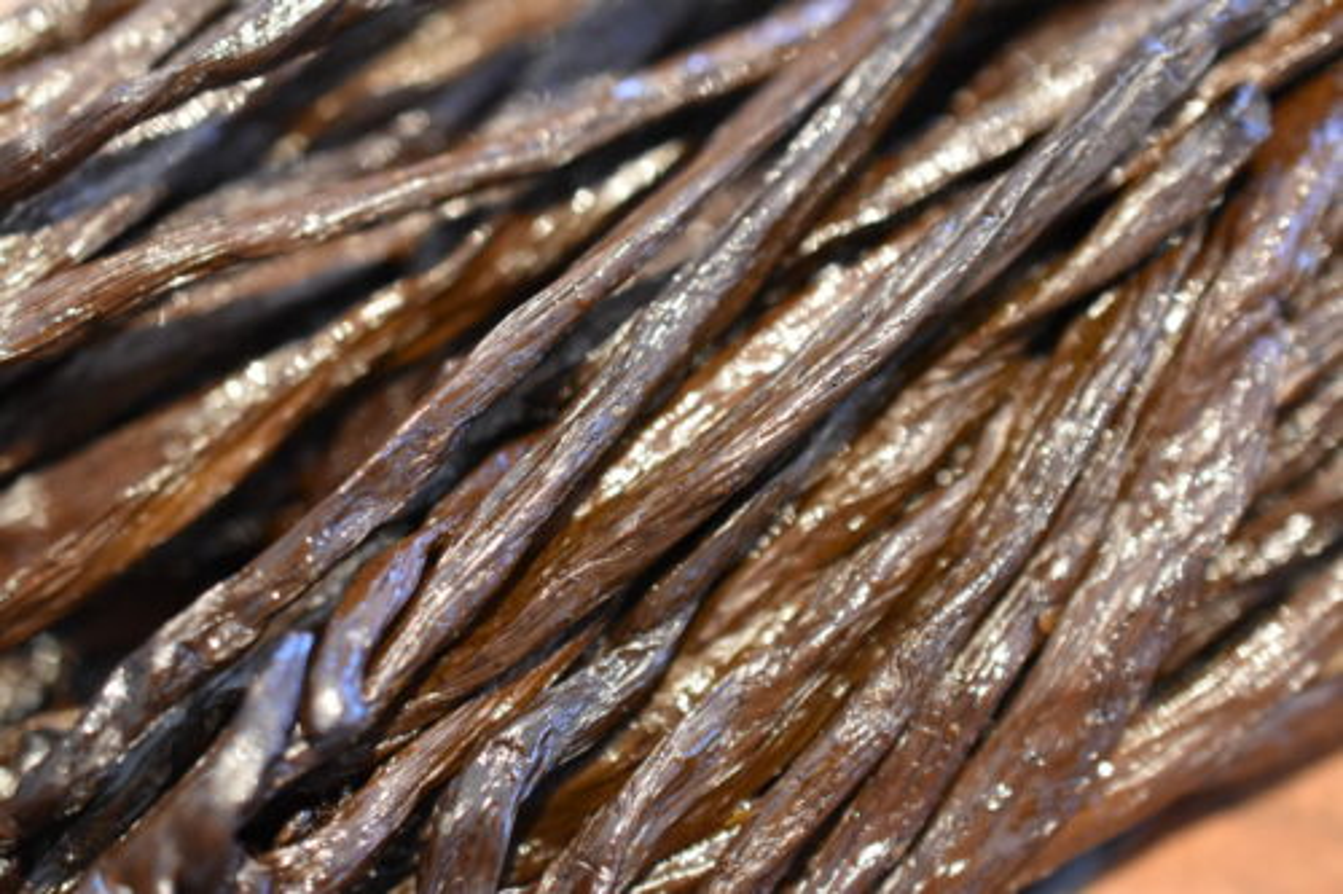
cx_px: 672
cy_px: 447
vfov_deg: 22.6
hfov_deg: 33.4
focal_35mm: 60
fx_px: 2237
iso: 1800
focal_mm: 40
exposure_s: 1/60
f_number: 4
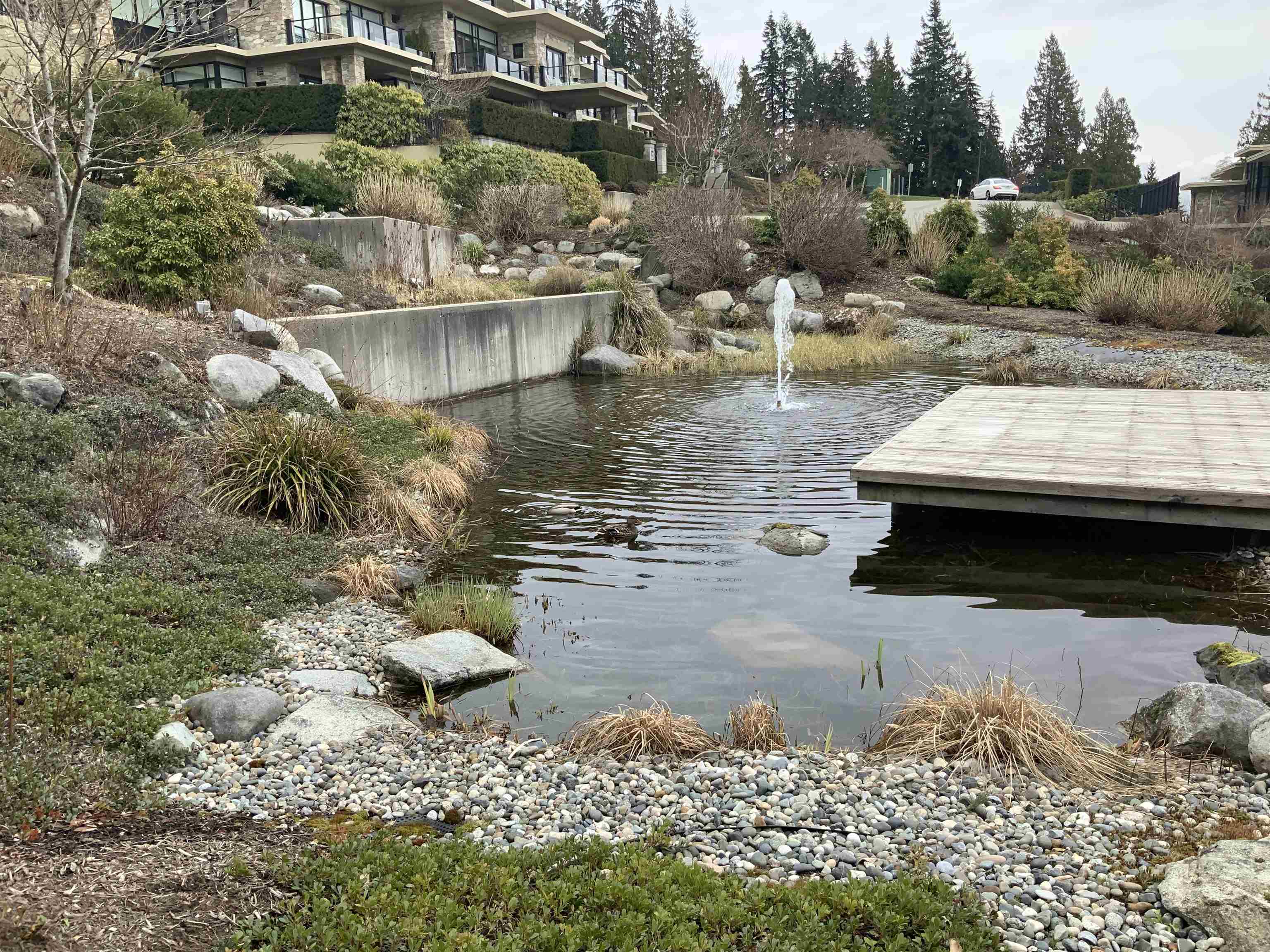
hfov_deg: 61.7
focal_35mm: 29
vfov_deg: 48.2
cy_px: 476
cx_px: 635
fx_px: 1064
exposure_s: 1/222
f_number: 1.8
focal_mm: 3
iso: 16
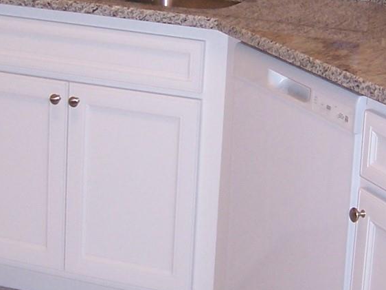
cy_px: 71
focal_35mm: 94
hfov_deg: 20.8
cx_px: 251
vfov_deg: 15.6
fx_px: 1048
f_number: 2.8
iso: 140
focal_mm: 5.5
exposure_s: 1/60
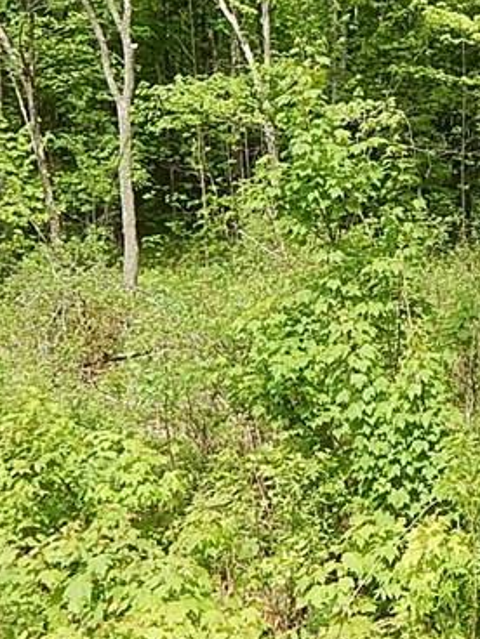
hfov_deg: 21.6
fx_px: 1183
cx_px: 543
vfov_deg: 30.1
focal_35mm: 64
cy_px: 234
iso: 125
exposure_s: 1/500
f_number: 3
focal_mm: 4
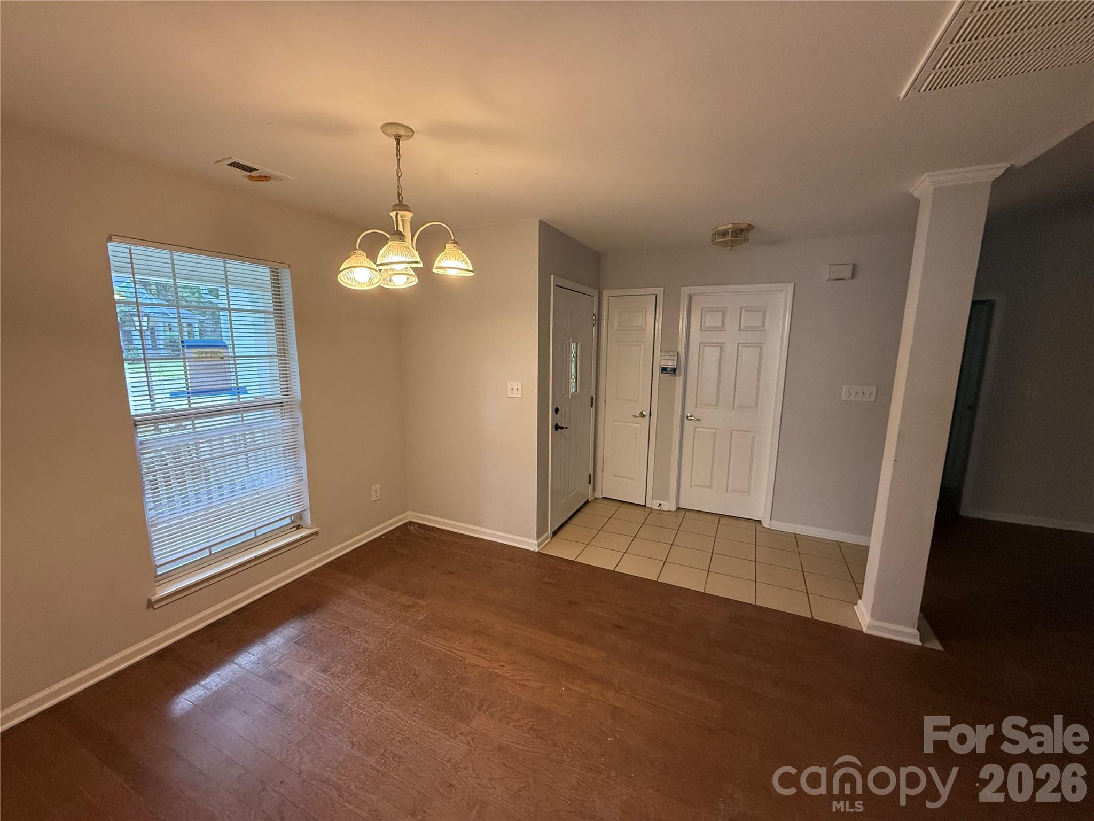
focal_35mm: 14
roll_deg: -1.3
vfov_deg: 85.7
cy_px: 410
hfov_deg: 102.1
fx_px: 442
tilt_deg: -8.4
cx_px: 547
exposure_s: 1/120
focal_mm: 2.22
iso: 400
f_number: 2.2
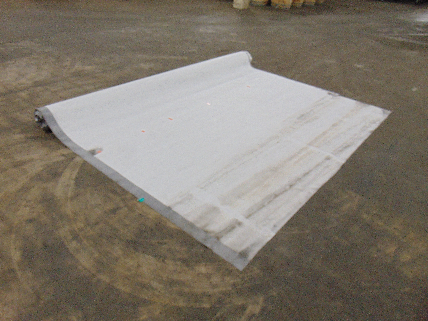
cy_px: 160
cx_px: 214
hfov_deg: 69.4
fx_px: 309
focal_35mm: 25
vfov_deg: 54.9
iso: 250
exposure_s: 1/30
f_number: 3
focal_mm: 4.5
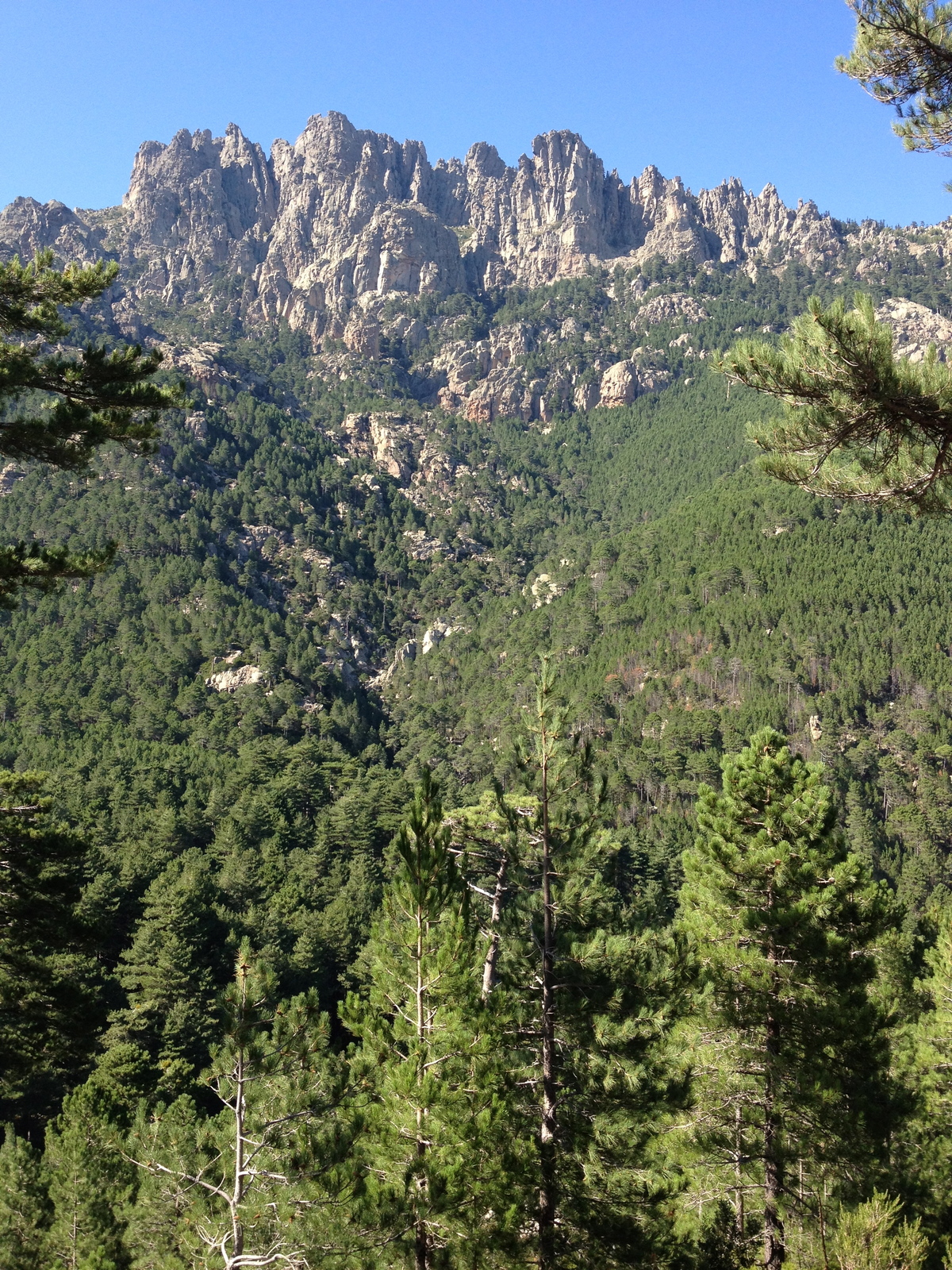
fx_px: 1283
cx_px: 476
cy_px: 635
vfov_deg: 52.6
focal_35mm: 35
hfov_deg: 40.7
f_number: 2.4
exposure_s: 1/552
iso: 64
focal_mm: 4.28
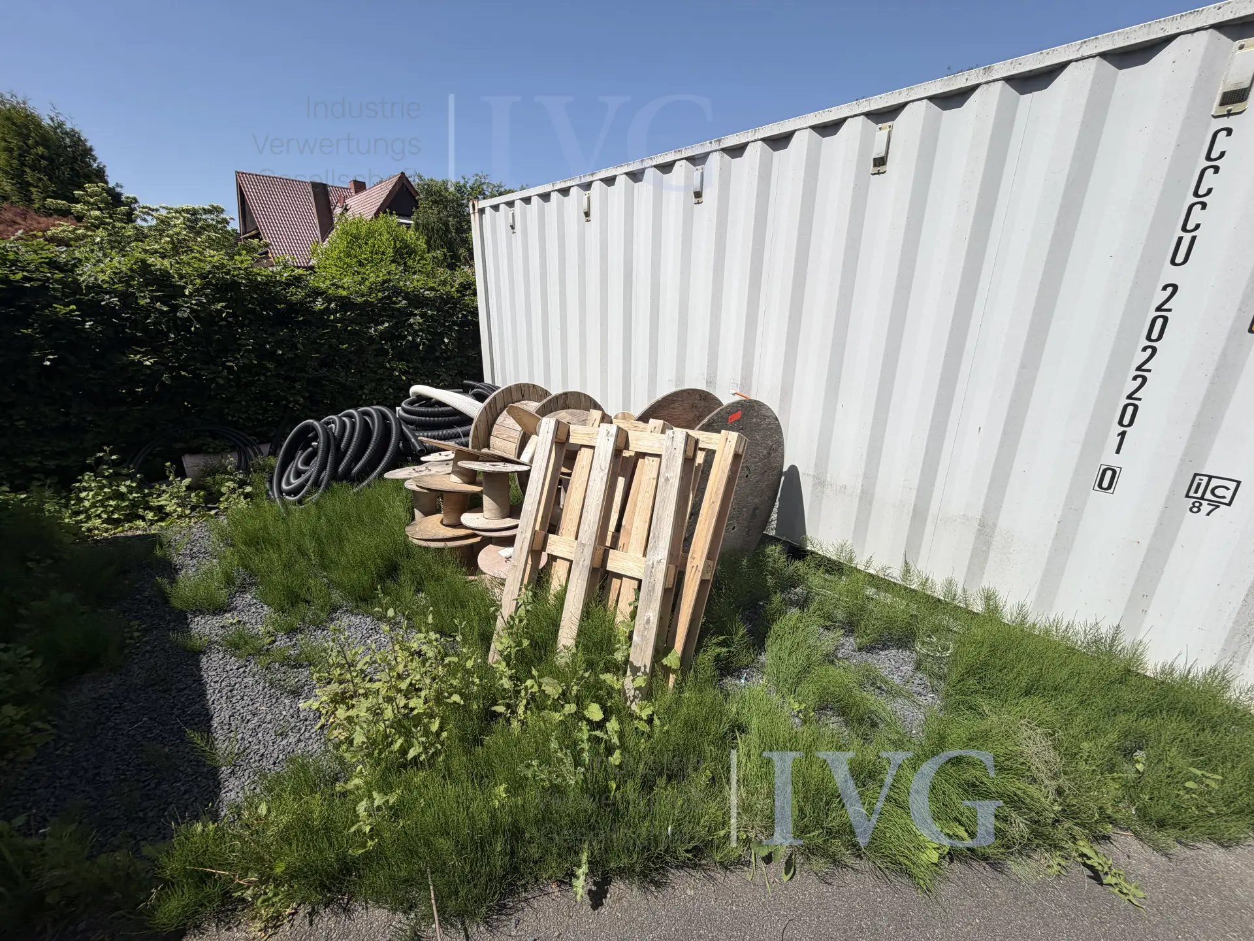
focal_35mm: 14
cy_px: 470
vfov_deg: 85.7
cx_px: 627
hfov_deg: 102.1
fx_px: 507
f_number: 2.2
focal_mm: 2.22
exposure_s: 1/1125
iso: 20
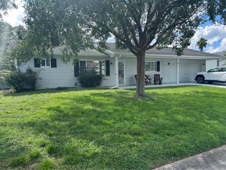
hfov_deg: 67.3
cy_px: 85
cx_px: 113
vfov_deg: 53.1
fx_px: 170
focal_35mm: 26
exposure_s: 1/1431
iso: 50
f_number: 1.5
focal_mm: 5.7
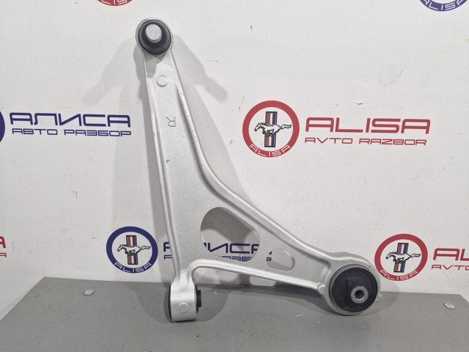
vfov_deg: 58.9
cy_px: 176
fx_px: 312
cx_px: 234
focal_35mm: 23
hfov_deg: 73.9
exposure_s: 1/100
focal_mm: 5.54
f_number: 1.8
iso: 200
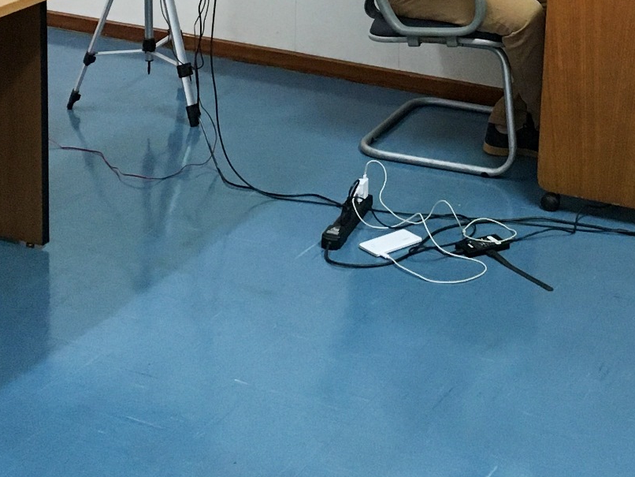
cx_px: 394
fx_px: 1596
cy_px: -188
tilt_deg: -10.7
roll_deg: -0.1
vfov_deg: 15.9
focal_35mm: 87
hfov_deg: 22.4
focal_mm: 4.15
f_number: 2.2
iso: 125
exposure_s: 1/30
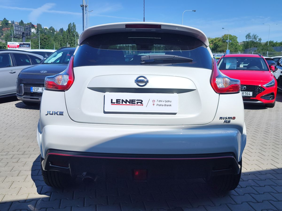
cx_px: 141
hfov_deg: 73.9
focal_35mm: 23
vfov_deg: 58.9
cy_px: 106
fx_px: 187
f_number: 1.69
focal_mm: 7.01
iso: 50
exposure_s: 1/1442
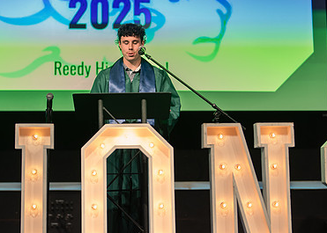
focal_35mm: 83
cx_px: 127
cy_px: 70
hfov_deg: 23.9
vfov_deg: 17.2
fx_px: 771
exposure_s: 1/500
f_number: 1.2
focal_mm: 50
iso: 800
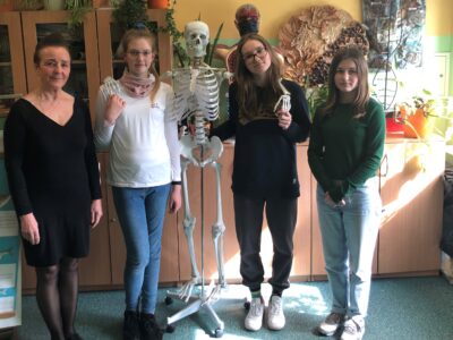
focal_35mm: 28
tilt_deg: -9.1
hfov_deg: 63.4
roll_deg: +0.2
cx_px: 226
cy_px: 170
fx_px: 366
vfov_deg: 49.7
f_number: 1.8
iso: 25
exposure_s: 1/50
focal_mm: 3.99
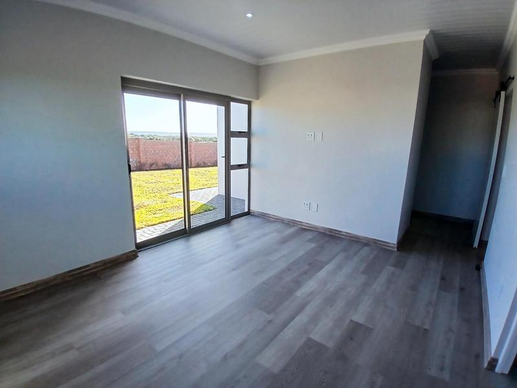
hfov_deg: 91.0
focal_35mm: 17
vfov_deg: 74.7
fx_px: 254
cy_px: 194
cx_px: 258
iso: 50
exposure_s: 1/116
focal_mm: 1.4
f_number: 2.2
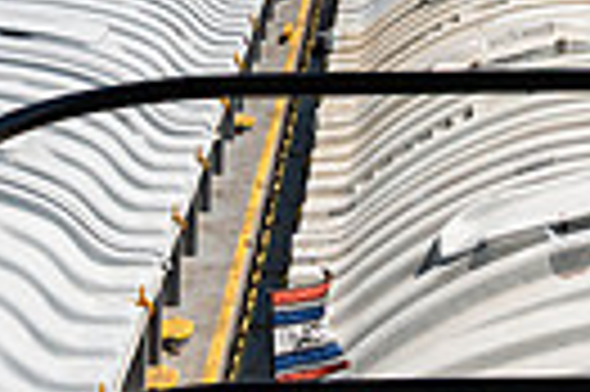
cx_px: 459
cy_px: -250
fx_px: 2030
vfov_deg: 10.5
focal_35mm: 124
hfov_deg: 16.4
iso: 100
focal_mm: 28
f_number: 10
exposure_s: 1/250
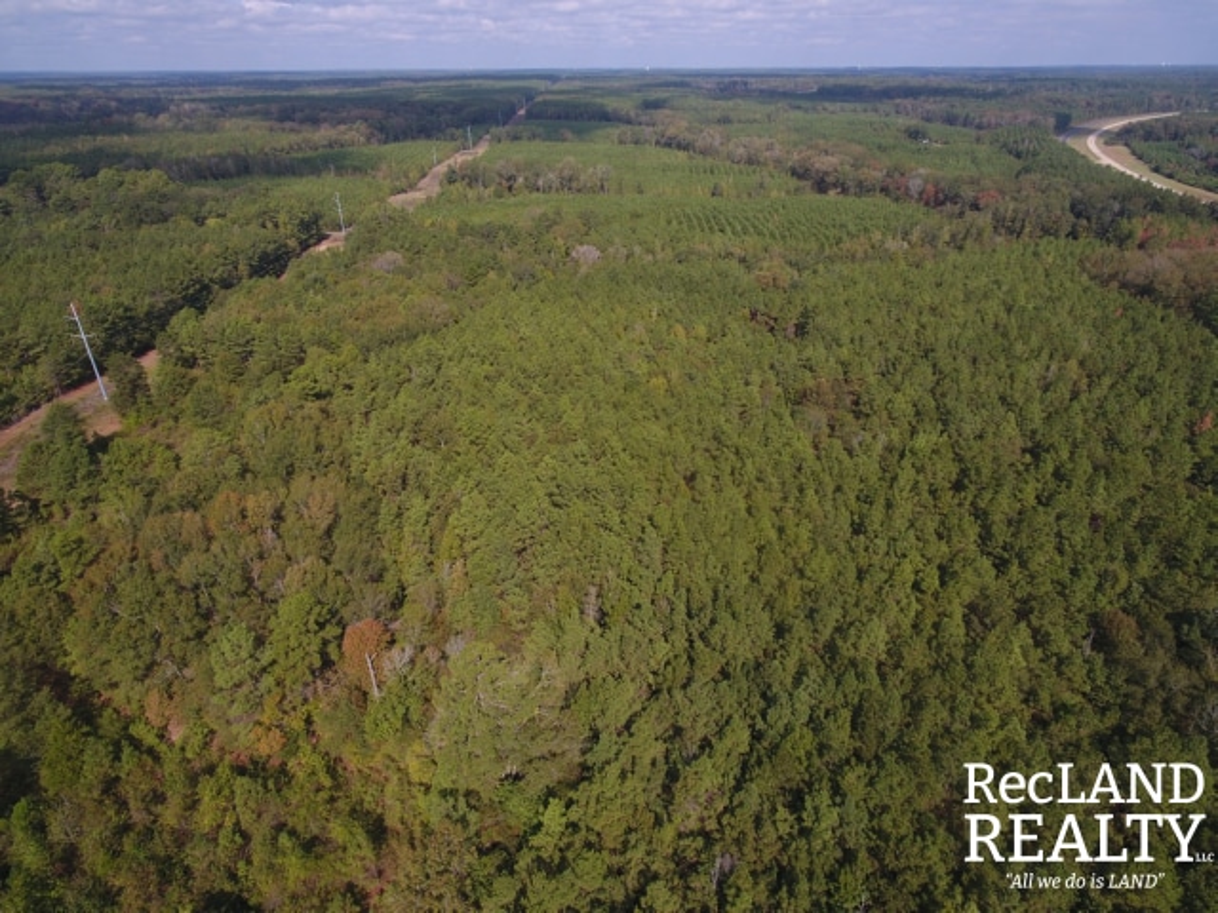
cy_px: 456
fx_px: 704
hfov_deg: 81.7
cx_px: 609
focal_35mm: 20
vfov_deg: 66.0
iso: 100
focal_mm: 3.61
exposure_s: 1/752
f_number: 2.8
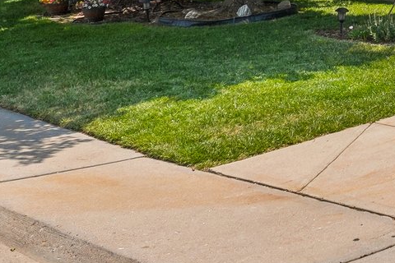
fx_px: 912
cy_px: -172
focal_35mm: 83
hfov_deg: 21.0
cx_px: 577
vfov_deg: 14.8
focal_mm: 13
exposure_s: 1/350
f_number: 8
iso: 100
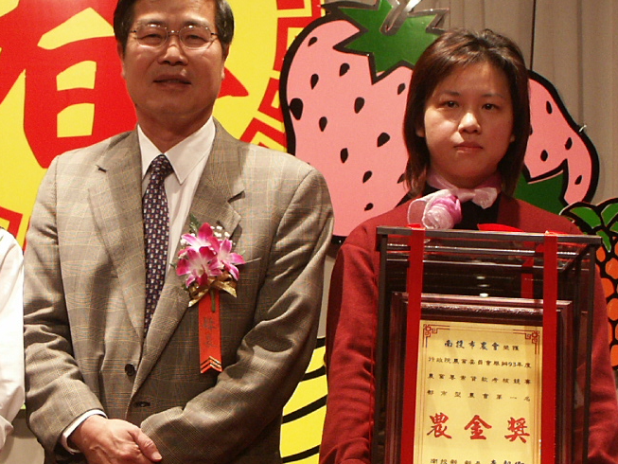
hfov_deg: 15.7
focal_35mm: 125
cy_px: 226
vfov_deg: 11.9
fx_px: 2232
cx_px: 146
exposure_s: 1/45
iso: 100
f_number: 3.5
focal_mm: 13.26
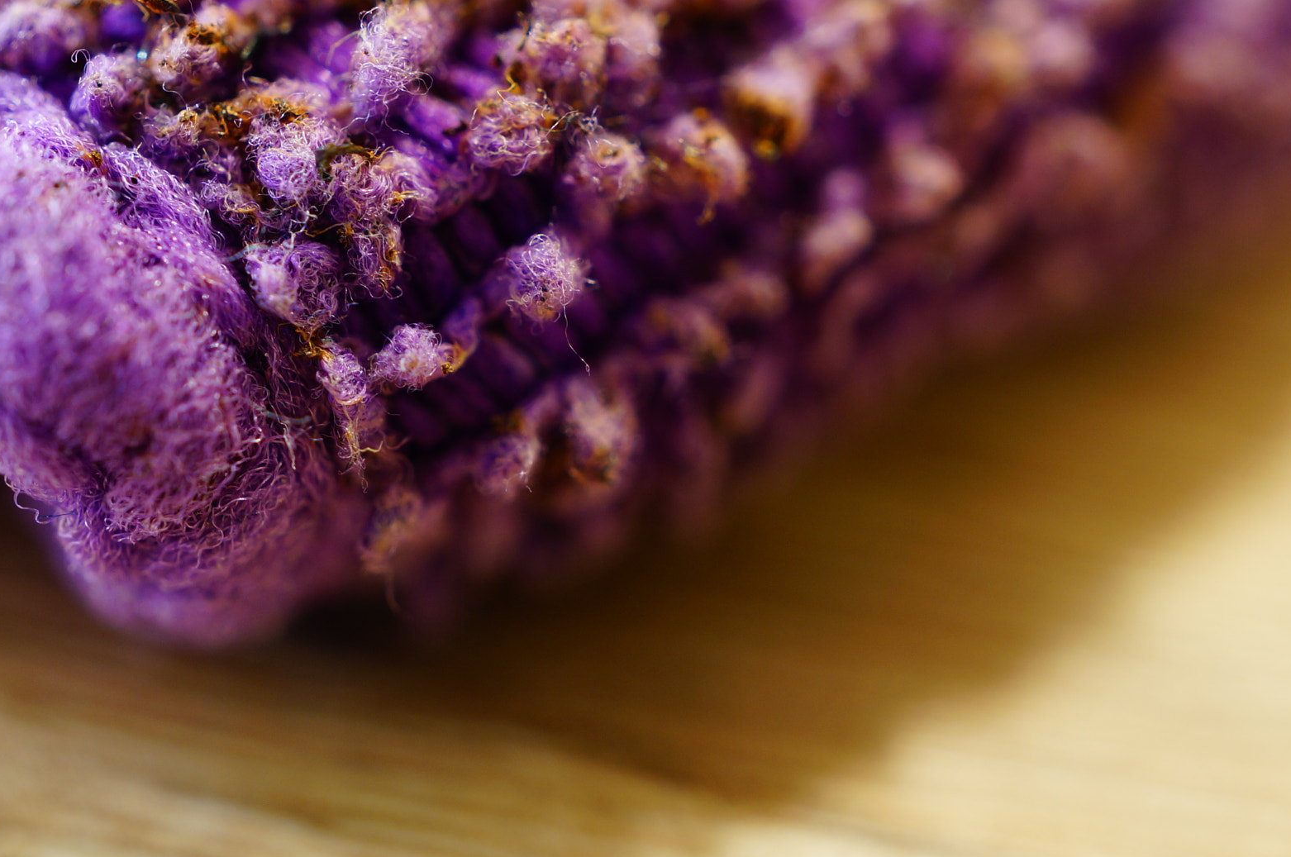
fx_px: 2113
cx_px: 574
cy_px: 336
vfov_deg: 22.9
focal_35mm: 59
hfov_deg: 33.9
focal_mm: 30
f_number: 11
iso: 200
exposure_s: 4
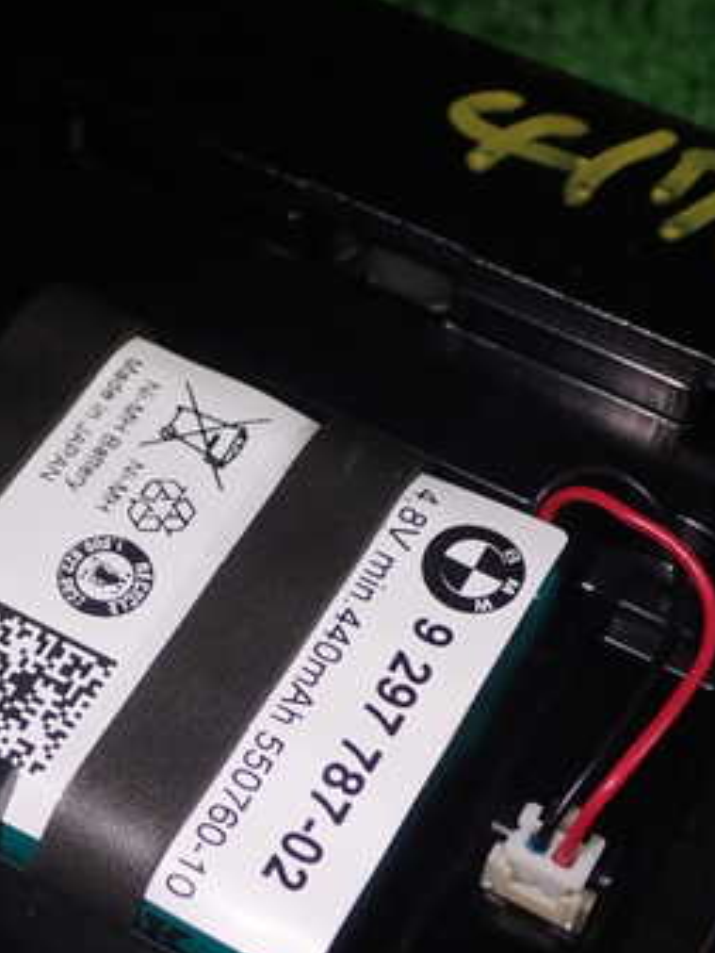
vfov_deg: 26.5
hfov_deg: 20.1
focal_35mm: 73
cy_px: 625
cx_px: 232
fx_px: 2009
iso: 200
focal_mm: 7.31
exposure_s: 1/40
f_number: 8
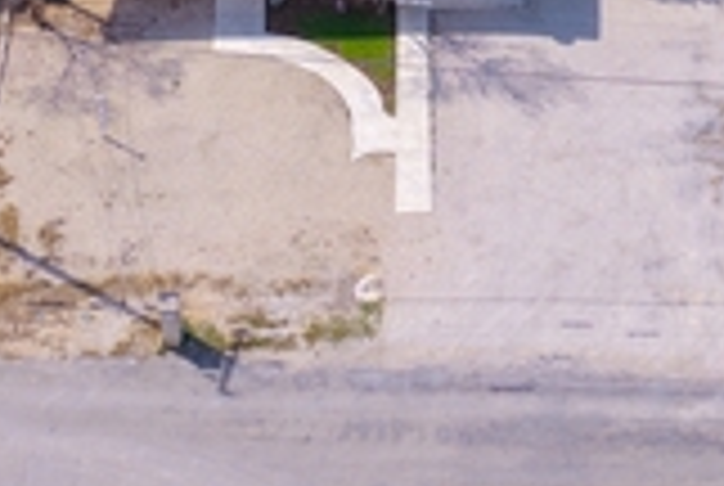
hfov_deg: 18.3
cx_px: 468
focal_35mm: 111
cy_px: -142
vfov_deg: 12.0
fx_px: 2236
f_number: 2.8
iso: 125
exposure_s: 1/30
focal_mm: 14.45
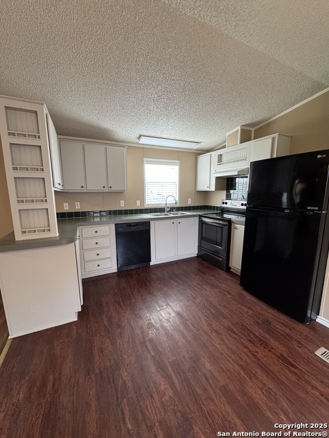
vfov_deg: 102.1
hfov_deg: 85.7
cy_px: 219
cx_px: 164
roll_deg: +0.7
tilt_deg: -9.2
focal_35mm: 14
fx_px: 177
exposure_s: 1/120
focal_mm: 2.22
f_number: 2.2
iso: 320
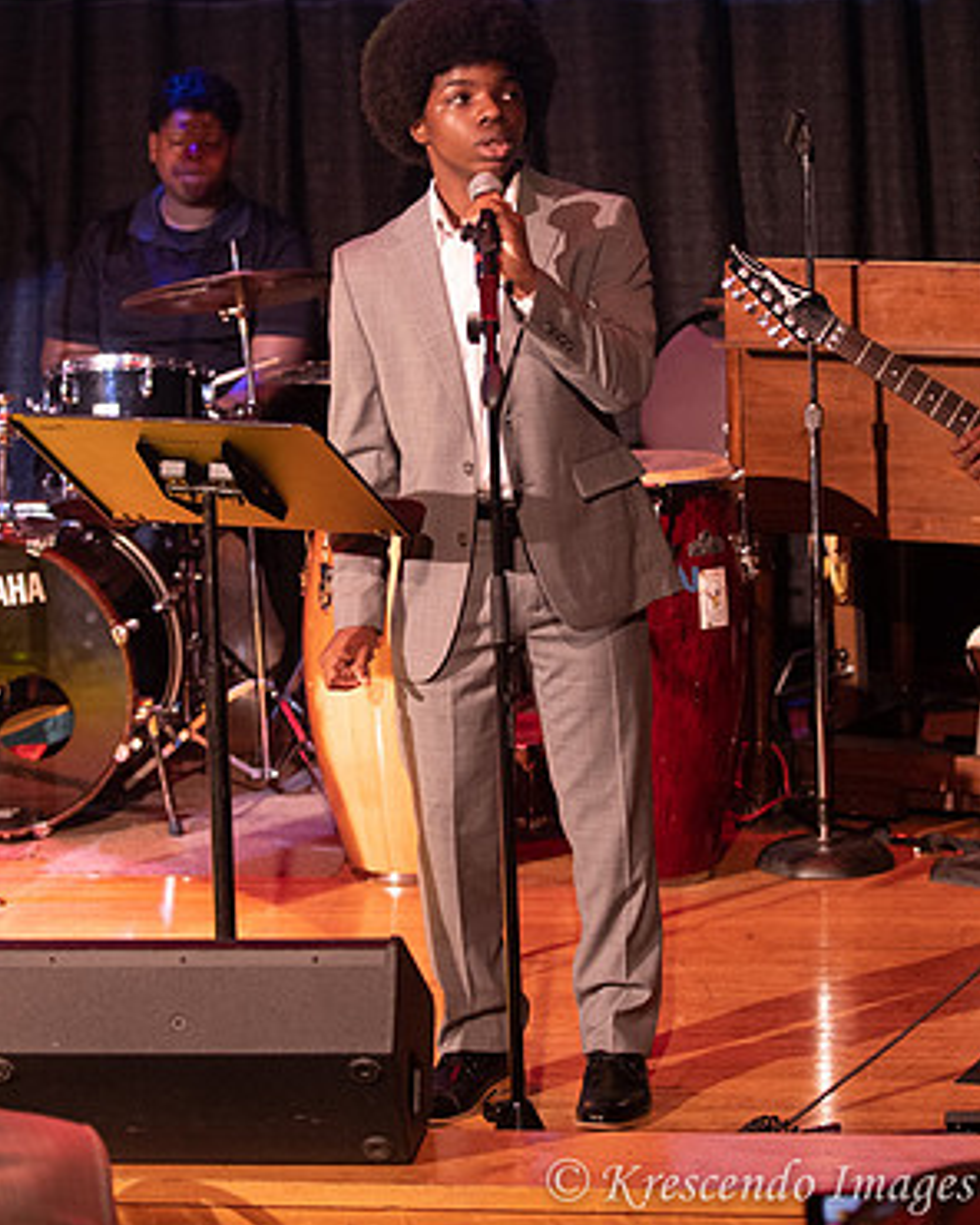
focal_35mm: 120
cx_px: 490
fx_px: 4351
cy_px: 493
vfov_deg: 16.0
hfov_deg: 12.9
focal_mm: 70
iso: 3200
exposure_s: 1/200
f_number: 2.8
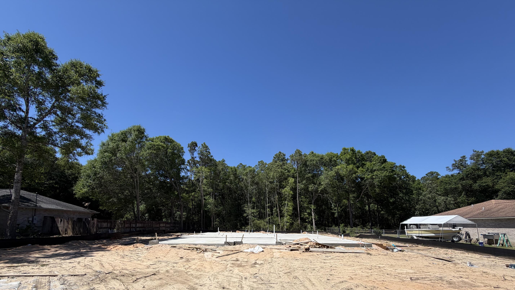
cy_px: 202
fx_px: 219
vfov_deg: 64.6
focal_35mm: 16
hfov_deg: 99.4
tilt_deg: +6.2
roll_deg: -0.2
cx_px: 253
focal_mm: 2.22
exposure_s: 1/1001
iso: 20
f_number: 2.2
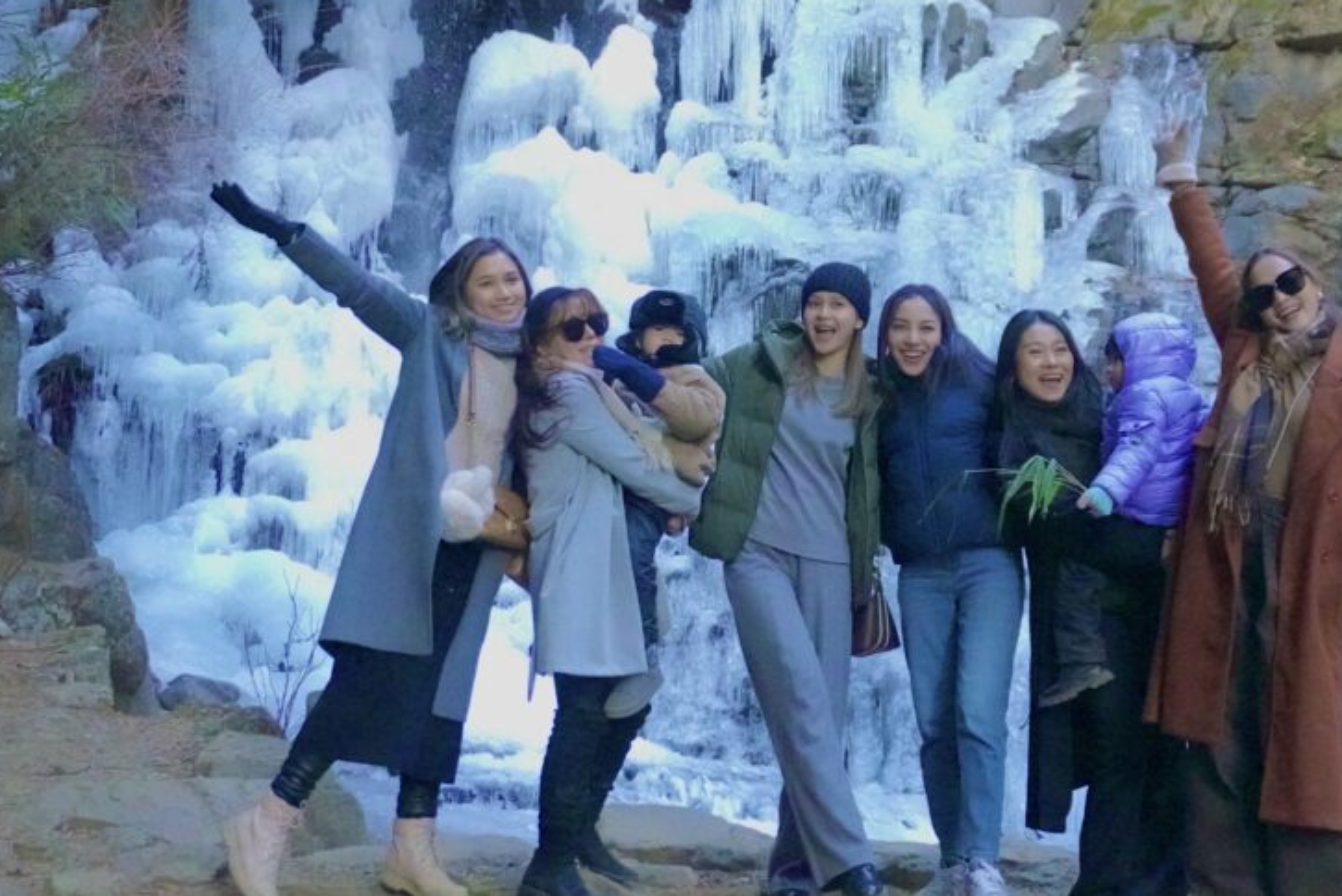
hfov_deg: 40.3
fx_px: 1816
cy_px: 377
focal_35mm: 49
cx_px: 846
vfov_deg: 27.7
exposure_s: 1/500
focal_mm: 23
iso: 25600
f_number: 4.5
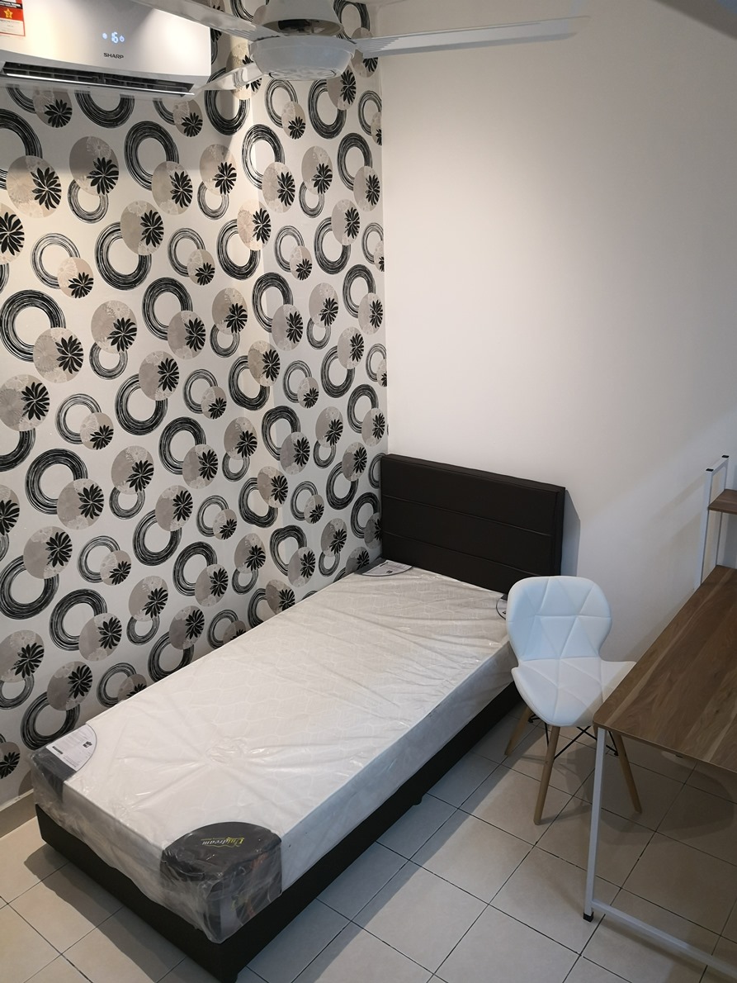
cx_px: 368
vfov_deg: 65.3
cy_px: 492
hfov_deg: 51.4
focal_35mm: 27
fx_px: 766
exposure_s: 1/50
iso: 125
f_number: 1.6
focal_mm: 3.95
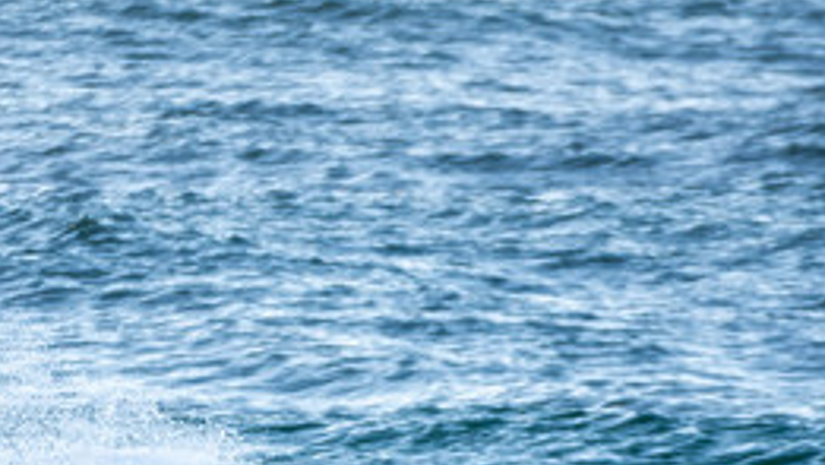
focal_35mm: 1745
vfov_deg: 0.7
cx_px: 253
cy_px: 524
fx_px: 38185
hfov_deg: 1.2
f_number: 5.6
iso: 280
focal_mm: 500
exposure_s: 1/250
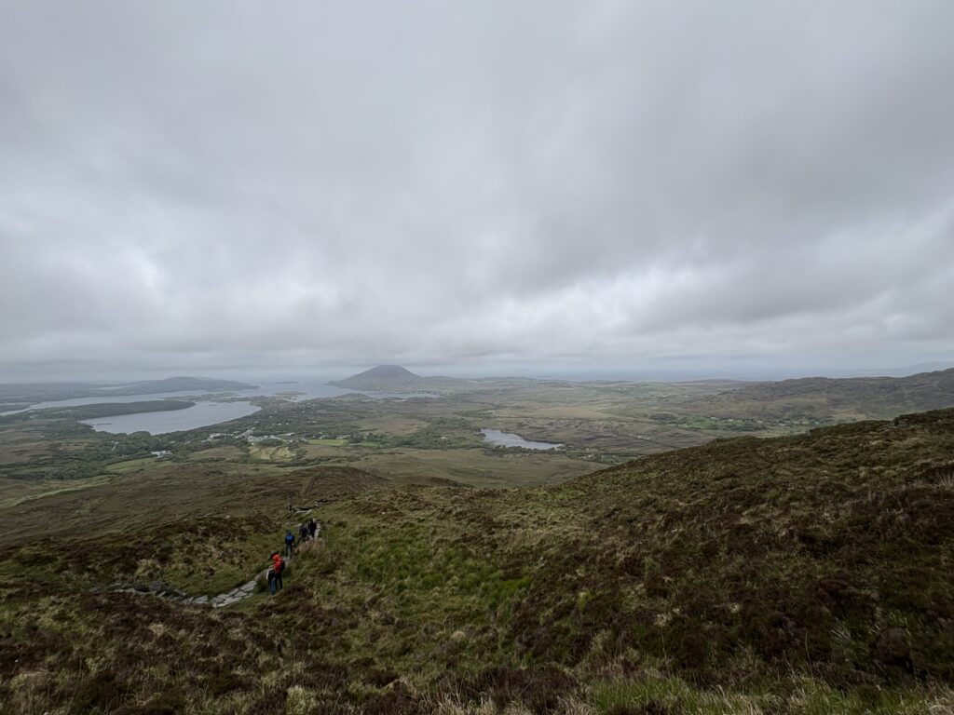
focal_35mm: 14
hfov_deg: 102.1
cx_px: 477
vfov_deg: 85.7
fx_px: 386
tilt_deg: +1.3
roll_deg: +0.6
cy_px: 358
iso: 50
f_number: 2.2
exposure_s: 1/2674
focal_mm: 2.22
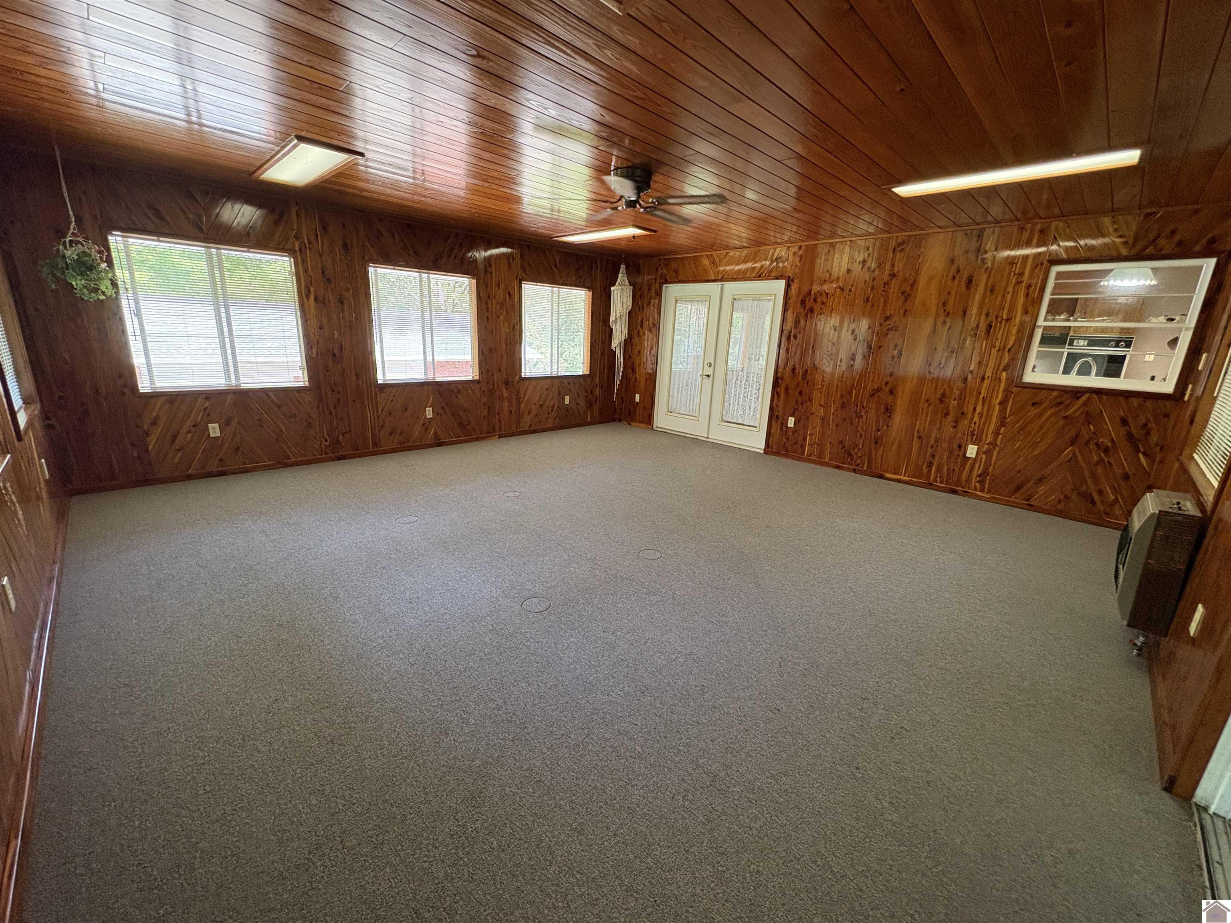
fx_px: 498
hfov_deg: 102.1
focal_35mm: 14
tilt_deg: -14.2
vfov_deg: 85.7
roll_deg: -2.5
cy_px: 462
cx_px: 616
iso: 320
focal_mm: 2.22
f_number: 2.2
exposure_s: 1/60
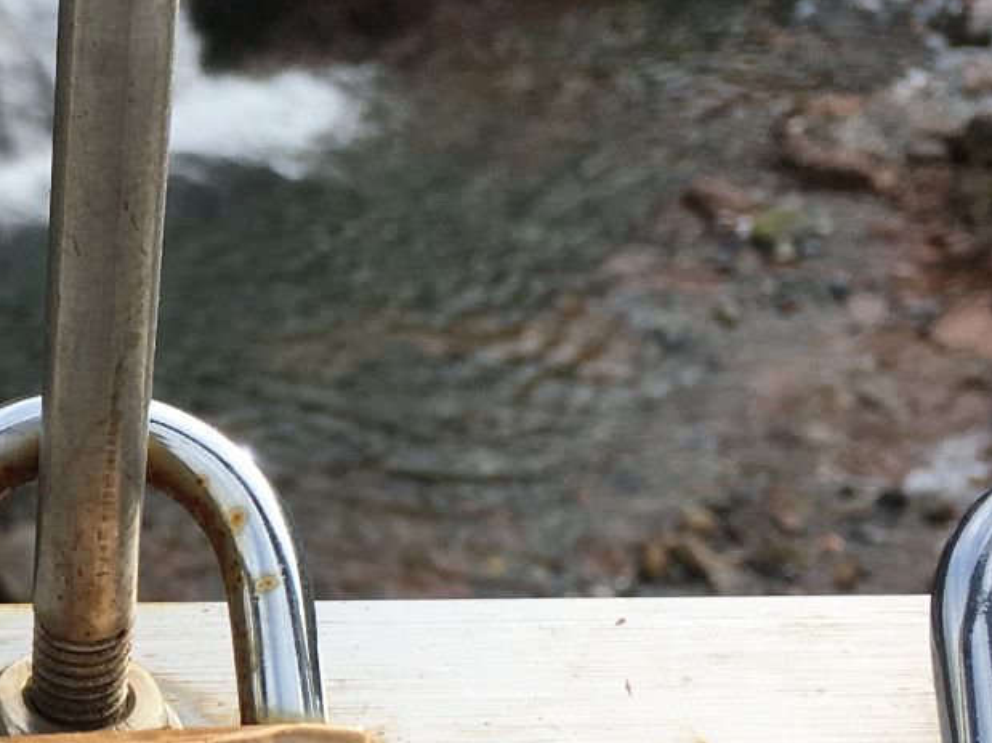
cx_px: -128
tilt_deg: -30.1
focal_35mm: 96
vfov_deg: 15.3
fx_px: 2751
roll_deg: +0.4
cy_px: 551
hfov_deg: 19.5
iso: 25
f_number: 2.2
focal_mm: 4.15
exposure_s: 1/810
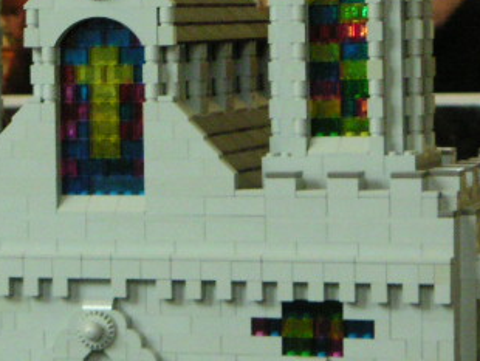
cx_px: 115
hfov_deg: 10.2
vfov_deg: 7.7
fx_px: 2692
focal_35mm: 194
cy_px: 274
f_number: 3.6
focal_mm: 12.3
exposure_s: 1/90
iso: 400
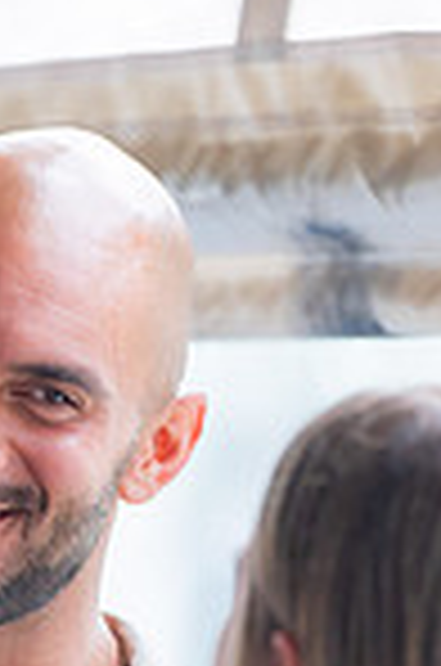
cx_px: 79
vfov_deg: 3.4
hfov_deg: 2.3
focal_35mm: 608
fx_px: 11224
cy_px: 886
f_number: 3.5
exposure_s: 1/640
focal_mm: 200
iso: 1250
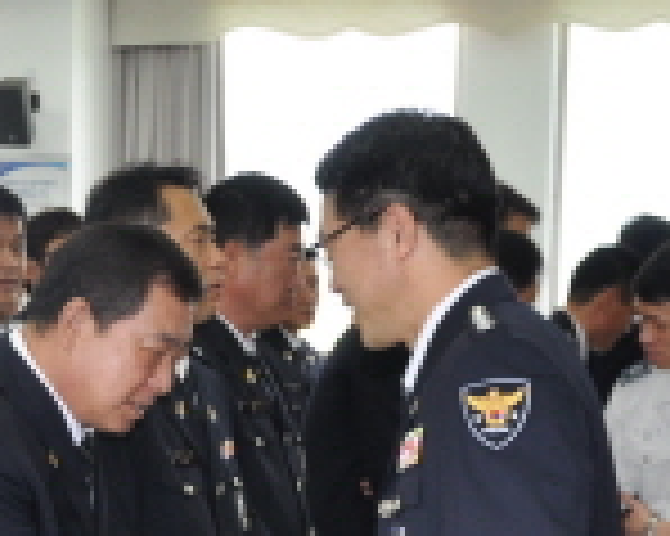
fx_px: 2437
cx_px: 162
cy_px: 617
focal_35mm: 123
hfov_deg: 15.6
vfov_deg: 12.3
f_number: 4
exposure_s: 1/125
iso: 400
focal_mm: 26
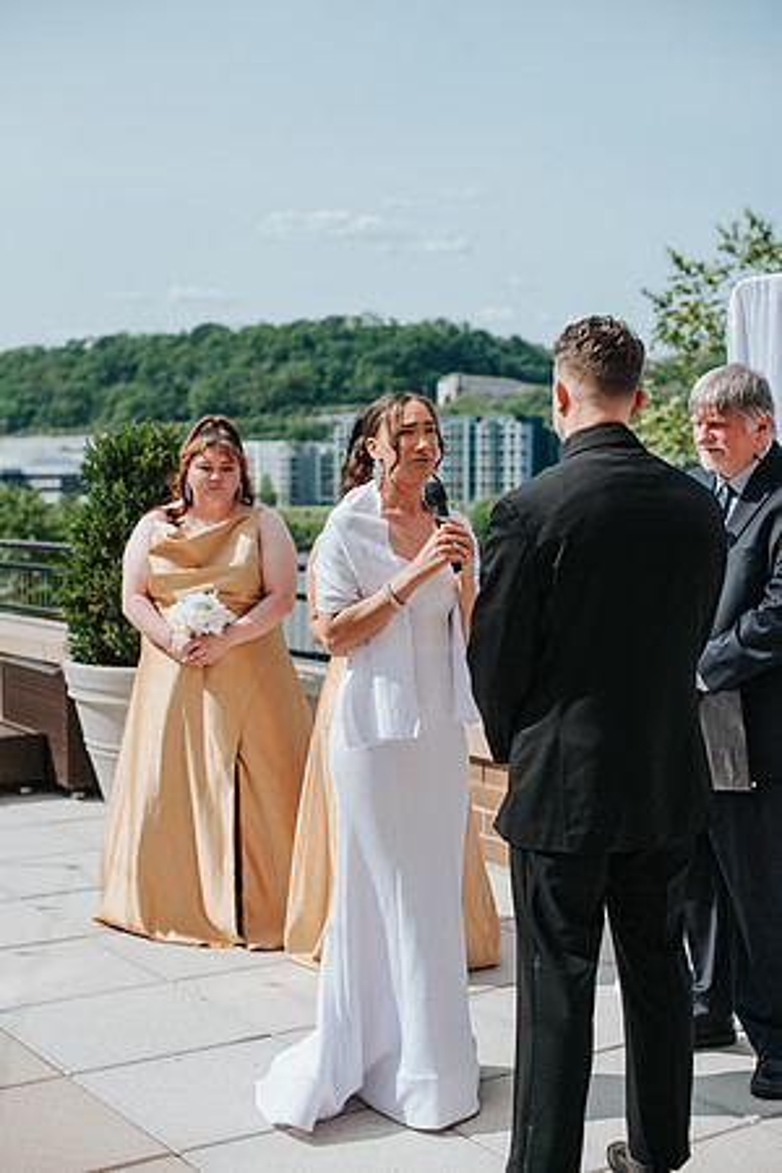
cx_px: 391
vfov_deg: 39.6
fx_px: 1629
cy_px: 586
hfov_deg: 27.0
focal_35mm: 50
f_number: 3.2
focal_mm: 50
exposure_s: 1/2000
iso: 160
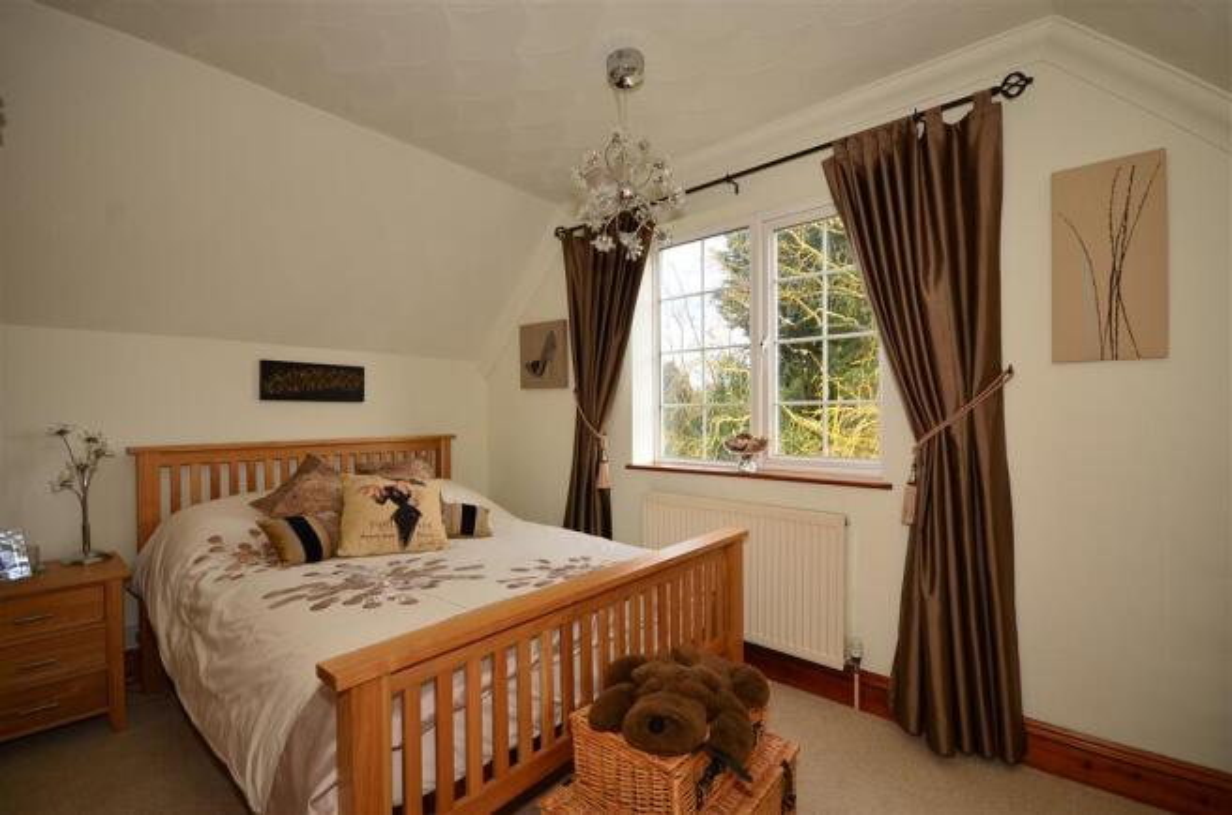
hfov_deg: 100.5
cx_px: 616
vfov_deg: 77.0
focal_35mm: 15
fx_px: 512
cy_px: 408
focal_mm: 10
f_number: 5.6
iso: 200
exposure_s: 1/125
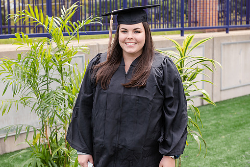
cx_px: 117
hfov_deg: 27.0
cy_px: 77
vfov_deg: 18.2
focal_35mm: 75
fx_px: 521
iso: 200
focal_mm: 66
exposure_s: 1/200
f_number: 5.6
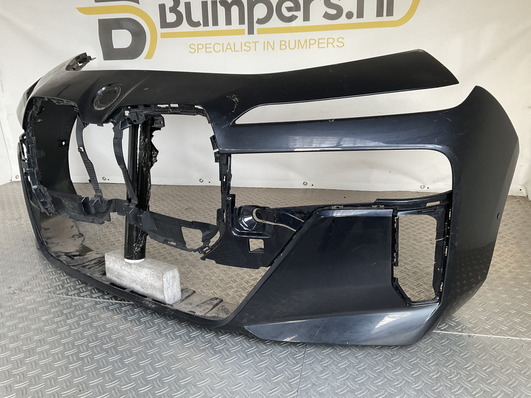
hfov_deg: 61.7
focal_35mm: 29
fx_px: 445
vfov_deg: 48.2
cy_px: 199
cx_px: 266
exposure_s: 1/50
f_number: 1.8
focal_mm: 3
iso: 64
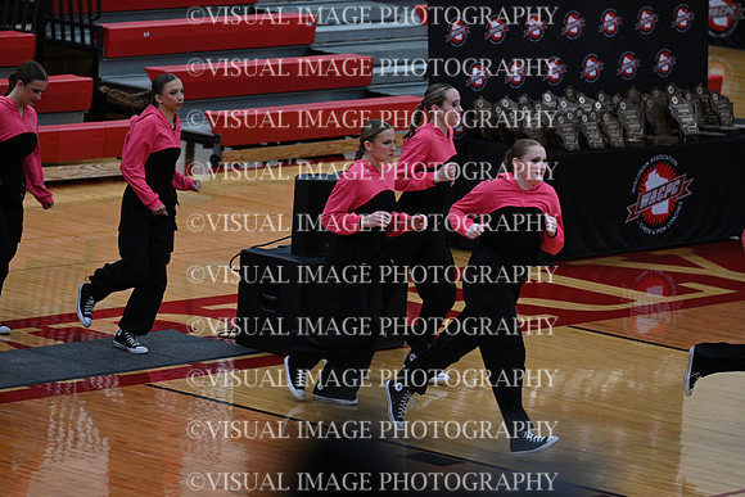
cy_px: 248
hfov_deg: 10.3
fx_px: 4140
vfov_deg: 6.9
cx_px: 372
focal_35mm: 200
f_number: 4
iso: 4000
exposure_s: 1/400
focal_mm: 200
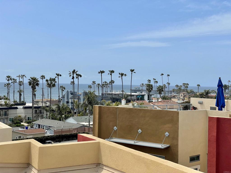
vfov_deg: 28.0
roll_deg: -0.9
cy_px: 86
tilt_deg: +0.2
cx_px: 116
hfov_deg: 36.8
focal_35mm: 52
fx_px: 347
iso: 25
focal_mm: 6
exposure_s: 1/3425
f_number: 2
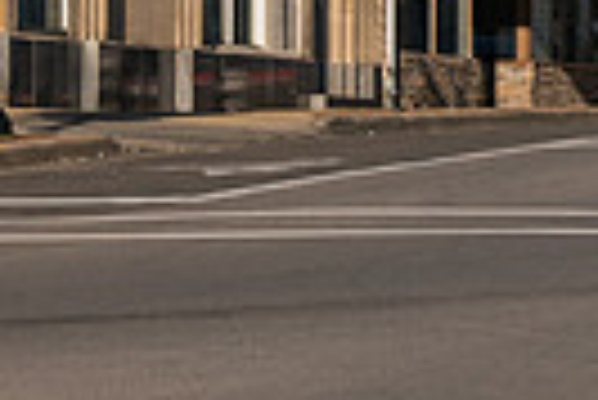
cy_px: -380
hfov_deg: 4.8
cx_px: 827
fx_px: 7117
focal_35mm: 428
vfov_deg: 3.2
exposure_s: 1/640
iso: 80
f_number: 5
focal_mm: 98
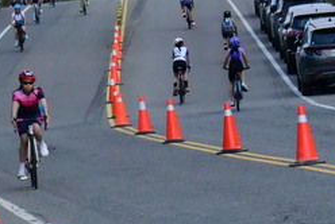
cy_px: 91
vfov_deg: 3.6
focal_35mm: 384
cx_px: 22
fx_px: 3577
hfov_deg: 5.4
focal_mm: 122
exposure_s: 1/4000
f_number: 16
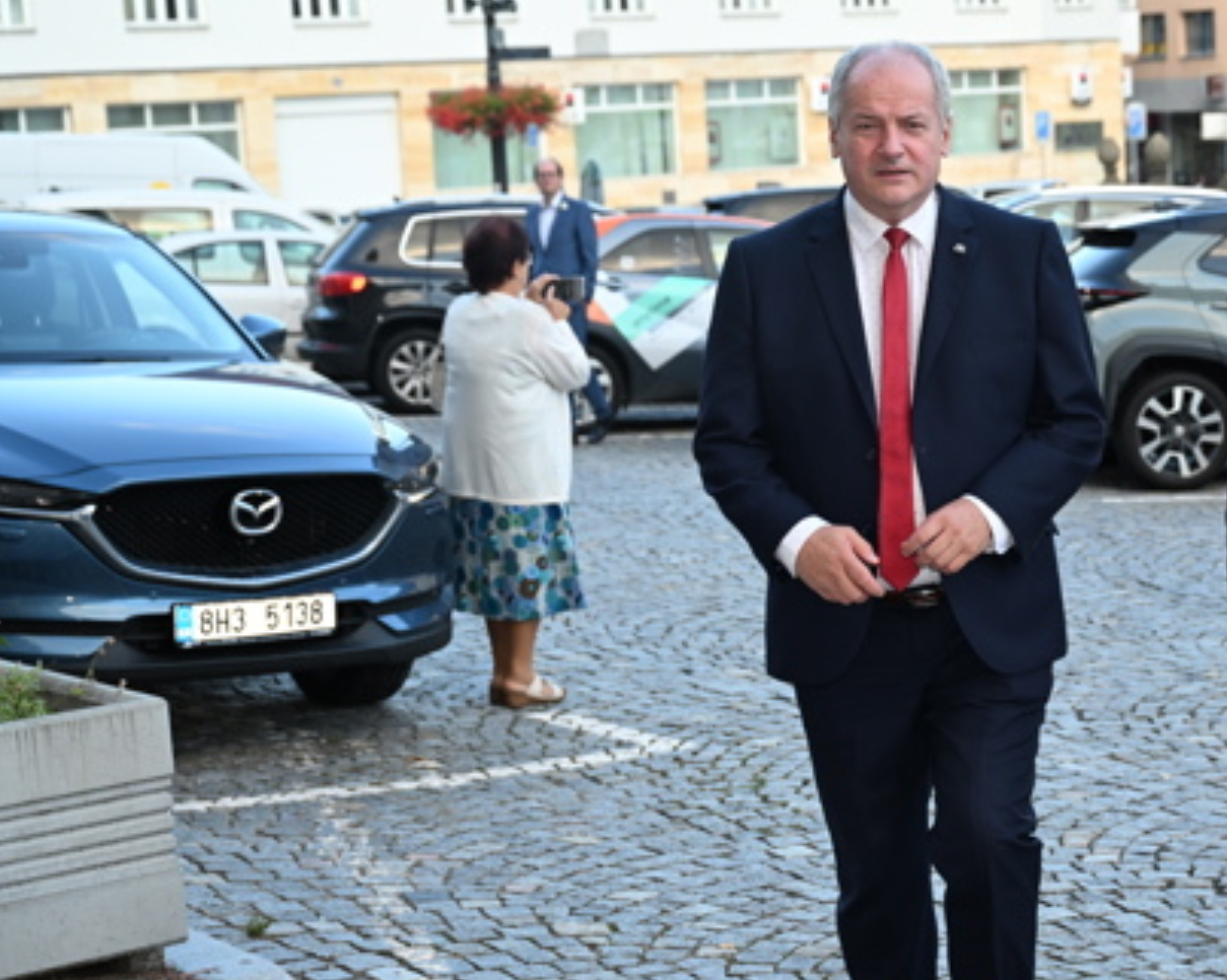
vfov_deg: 18.7
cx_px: 923
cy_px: 603
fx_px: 2976
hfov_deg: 23.1
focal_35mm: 82
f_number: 4.5
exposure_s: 1/320
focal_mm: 51
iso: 800
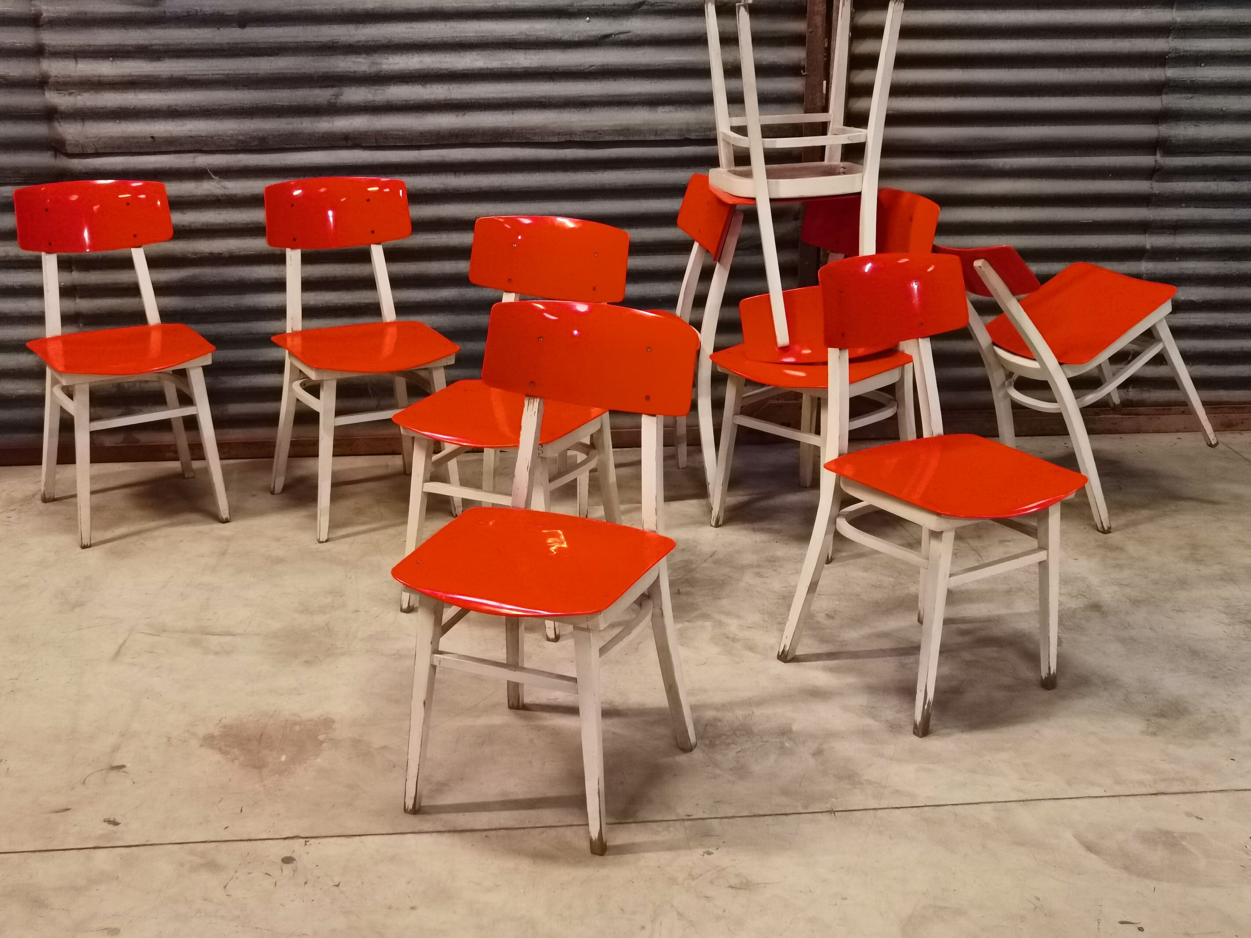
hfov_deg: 45.8
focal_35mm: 41
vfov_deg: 35.1
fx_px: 1482
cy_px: 469
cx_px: 626
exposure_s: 1/33.3
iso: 640
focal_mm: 6.71
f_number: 1.9
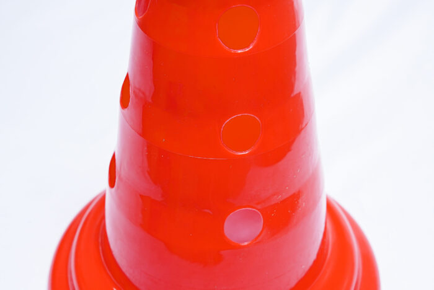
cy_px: 145
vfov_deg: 19.5
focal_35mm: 70
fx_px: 845
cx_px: 217
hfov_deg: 28.8
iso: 3200
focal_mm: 70
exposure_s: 1/160
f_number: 8
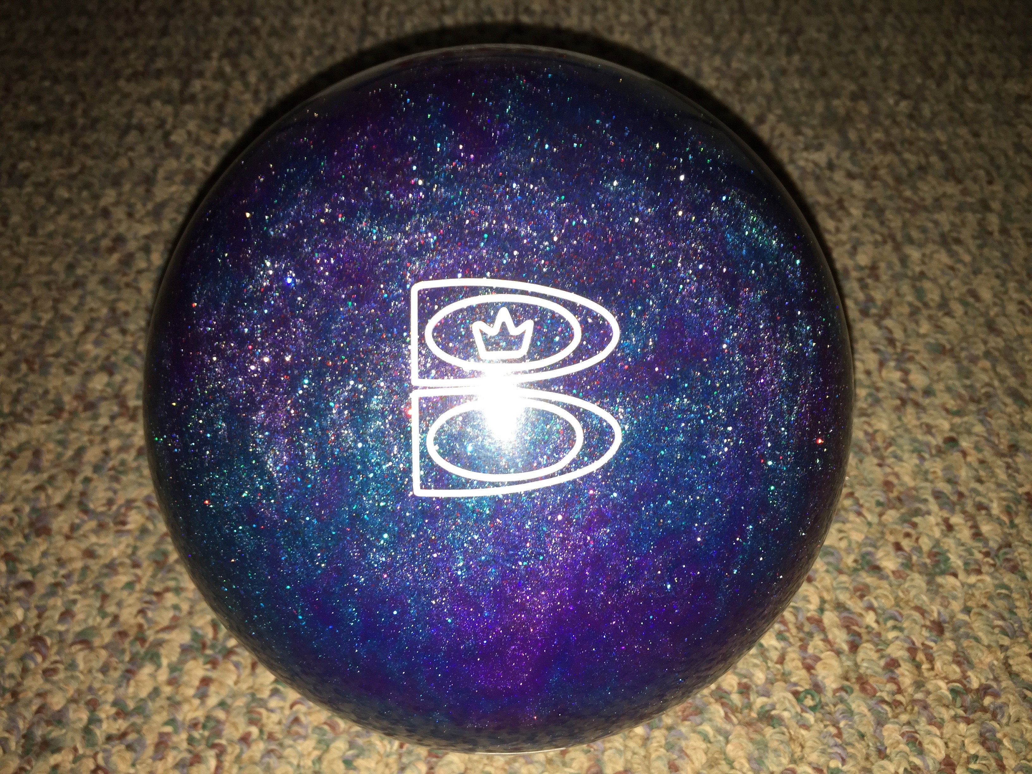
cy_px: 387
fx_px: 865
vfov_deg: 48.2
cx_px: 516
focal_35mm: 29
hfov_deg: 61.7
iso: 32
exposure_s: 1/16
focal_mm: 4.15
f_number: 2.2
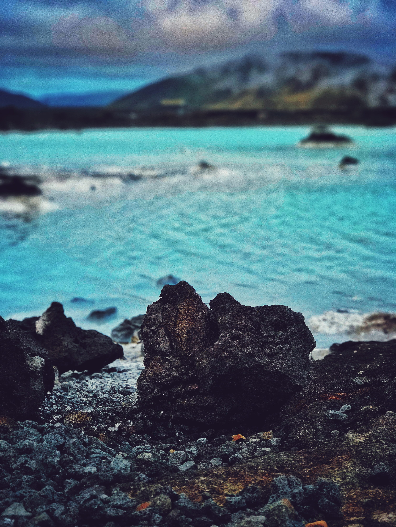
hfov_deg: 25.7
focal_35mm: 57
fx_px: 869
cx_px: 198
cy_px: 264
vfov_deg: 33.8
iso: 80
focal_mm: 6.6
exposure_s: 1/50
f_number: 2.8
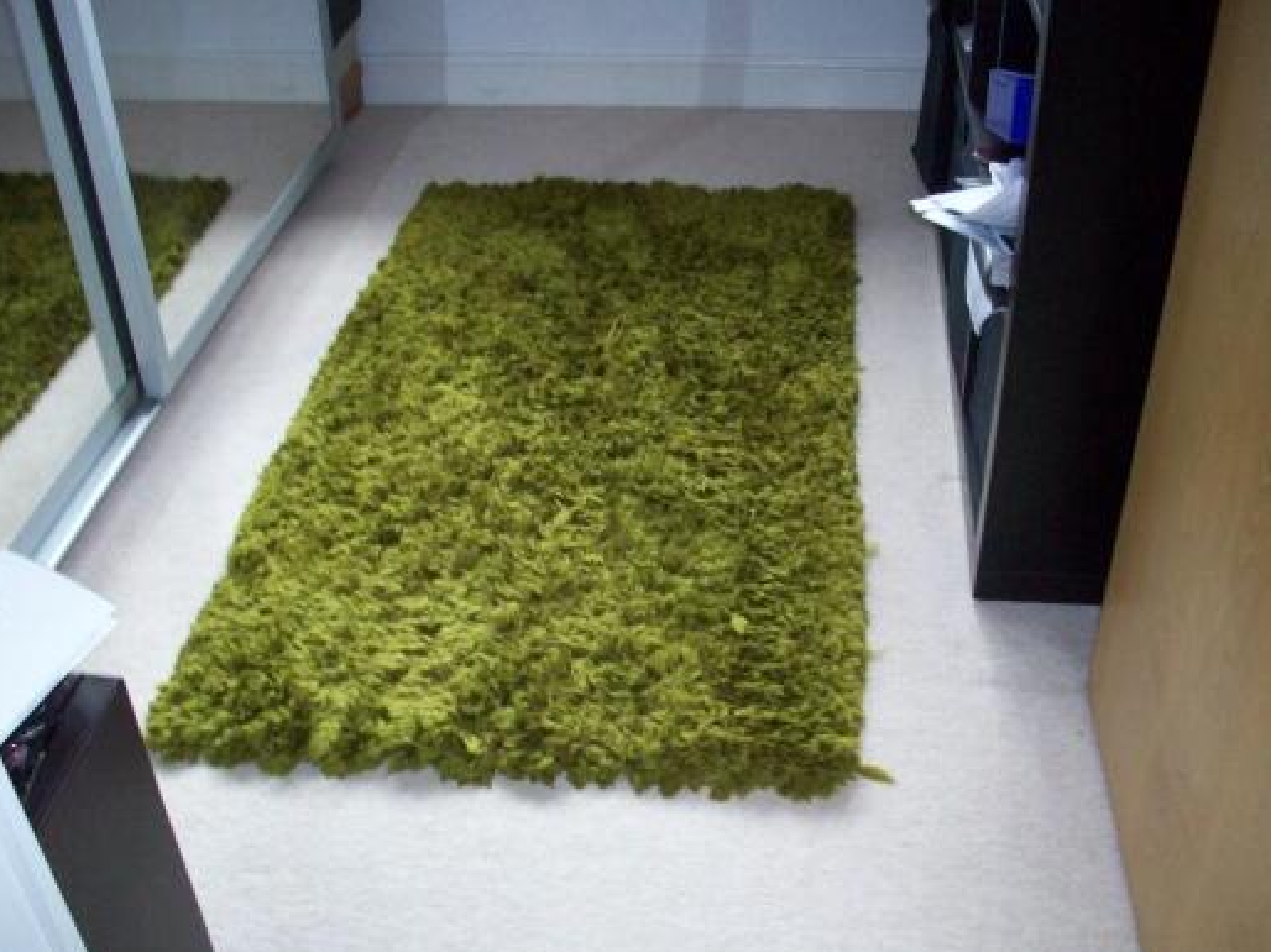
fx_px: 1541
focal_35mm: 42
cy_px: 459
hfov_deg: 44.8
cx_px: 674
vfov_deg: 34.3
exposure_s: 1/45
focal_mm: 6.2
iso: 160
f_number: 2.8
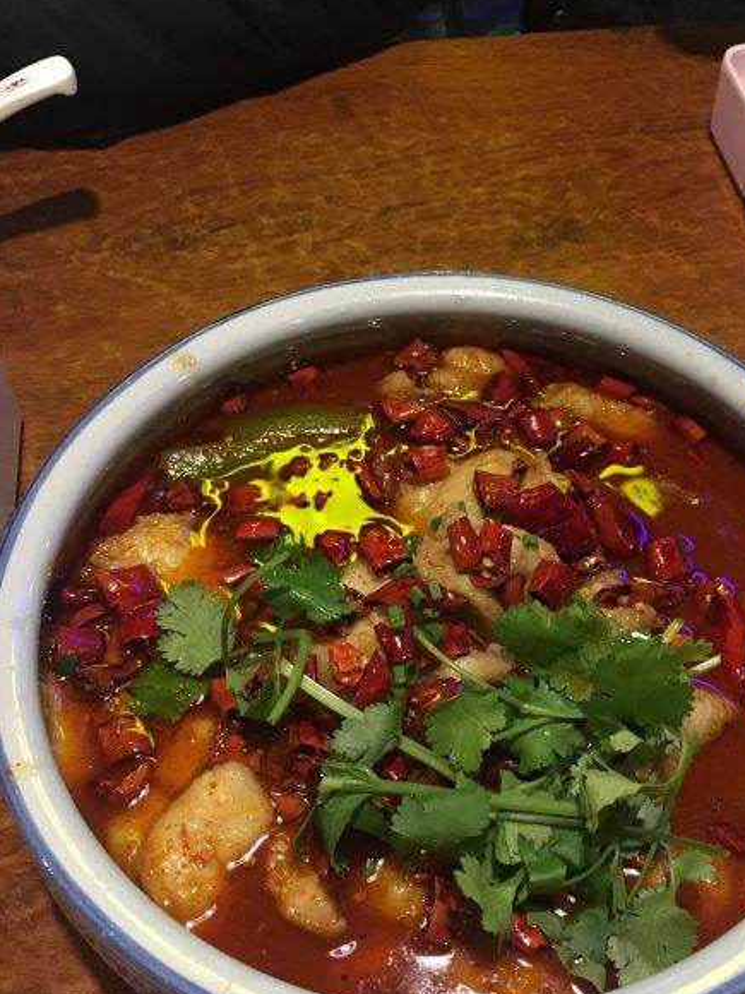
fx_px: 1004
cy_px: 533
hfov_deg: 40.5
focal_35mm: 35
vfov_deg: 52.6
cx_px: 448
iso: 250
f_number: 2.2
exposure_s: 1/17
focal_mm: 4.15
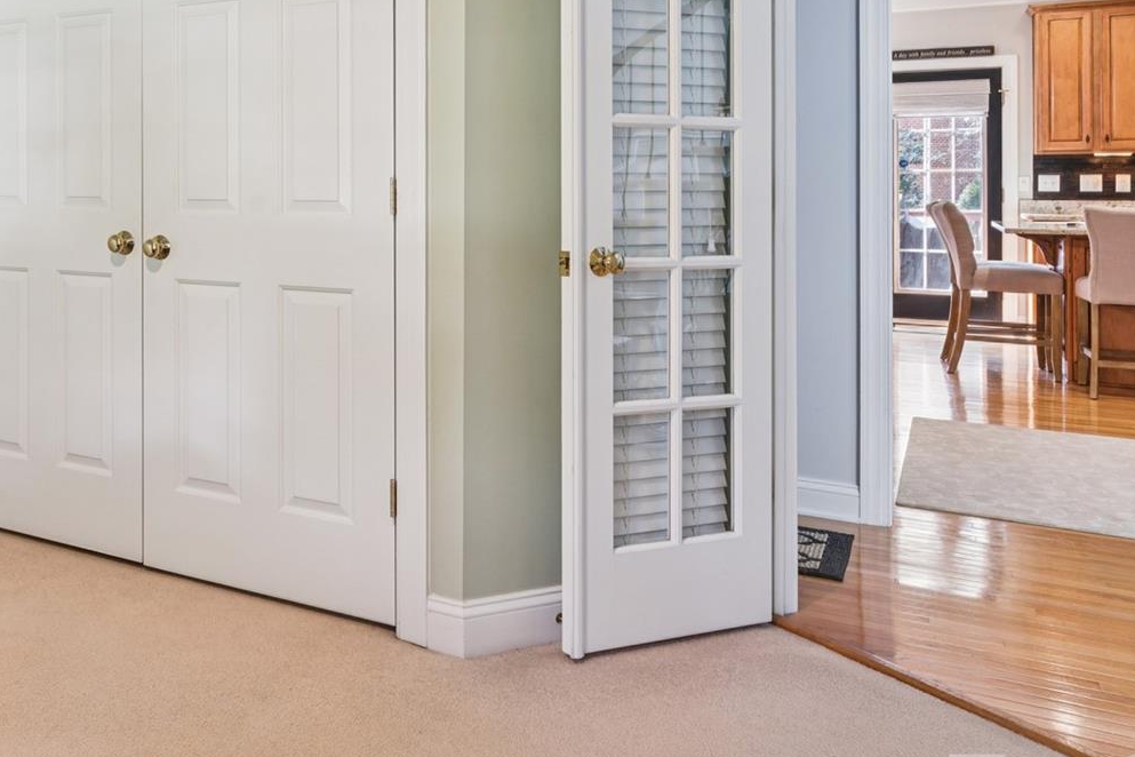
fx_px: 1086
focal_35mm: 34
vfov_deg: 37.6
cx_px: 143
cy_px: 198
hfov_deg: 49.9
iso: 100
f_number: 13
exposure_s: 1.6
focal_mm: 16.7
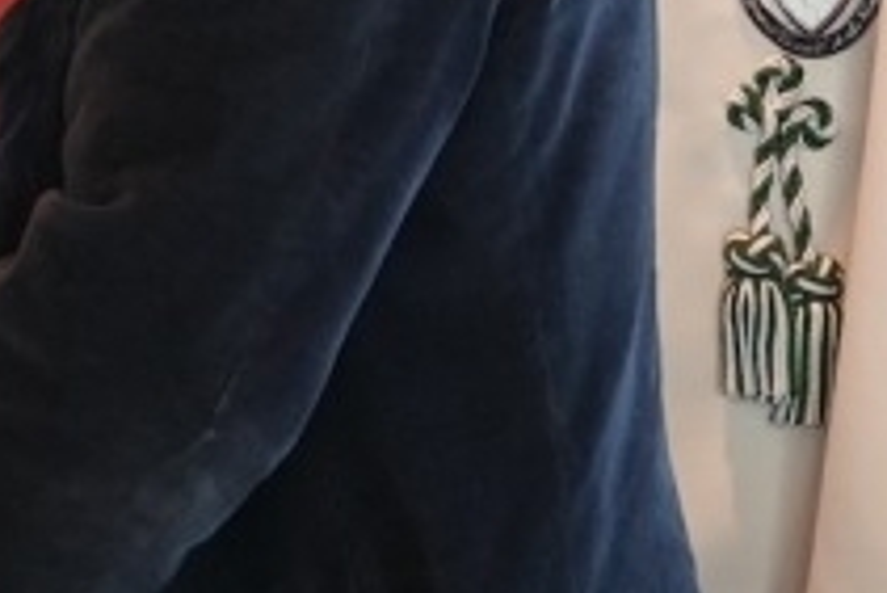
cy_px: -454
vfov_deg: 4.2
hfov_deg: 6.3
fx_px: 7939
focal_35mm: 322
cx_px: -458
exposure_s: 1/100
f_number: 3.5
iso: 500
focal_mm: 31.33
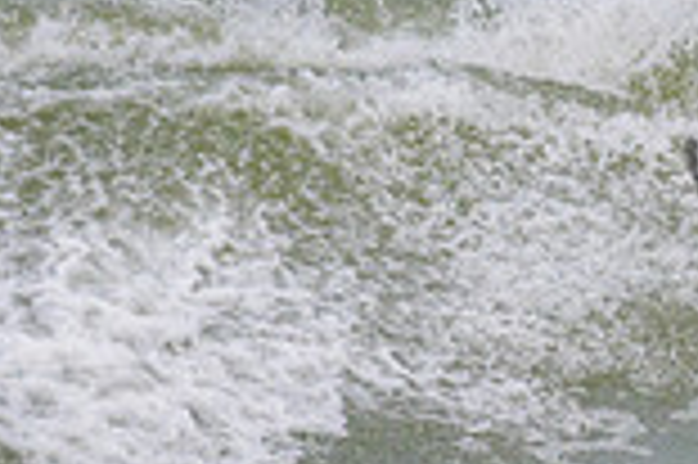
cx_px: 1148
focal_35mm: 2996
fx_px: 58027
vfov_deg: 0.5
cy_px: 169
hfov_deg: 0.7
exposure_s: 1/2000
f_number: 11
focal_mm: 800
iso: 720
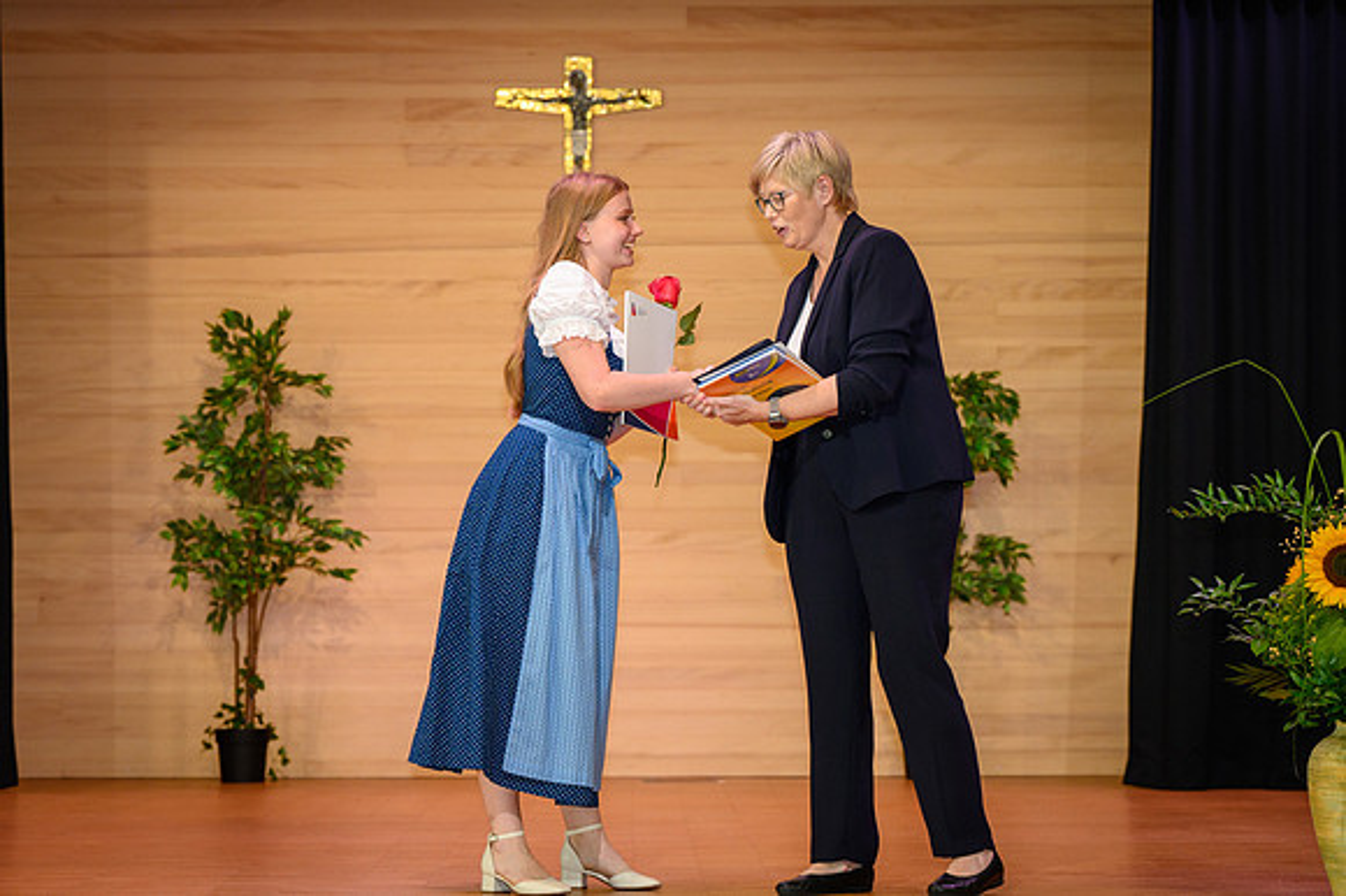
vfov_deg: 10.5
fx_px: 4887
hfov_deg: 15.7
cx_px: 603
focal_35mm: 131
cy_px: 367
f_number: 5
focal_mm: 110
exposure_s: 1/200
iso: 2000
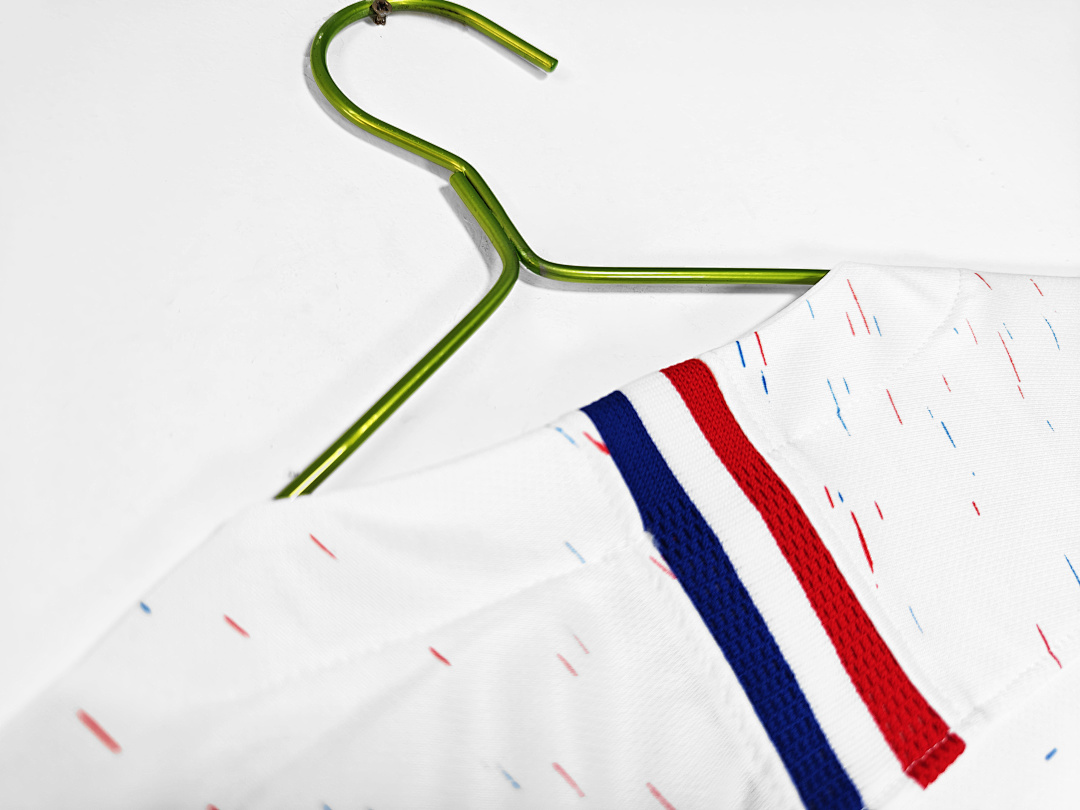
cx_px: 540
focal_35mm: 23
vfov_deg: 58.9
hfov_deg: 73.9
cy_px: 405
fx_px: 718
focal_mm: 8.67
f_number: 1.75
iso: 87
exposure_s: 1/100
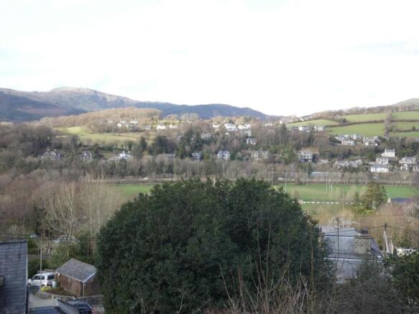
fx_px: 496
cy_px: 157
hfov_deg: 45.8
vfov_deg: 35.1
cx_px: 210
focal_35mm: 41
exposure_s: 1/125
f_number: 3.6
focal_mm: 7.3
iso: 80
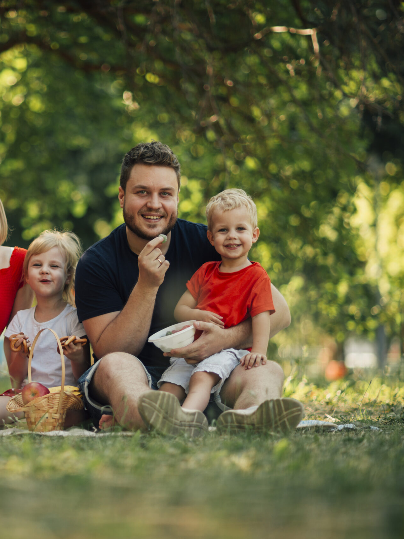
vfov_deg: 13.0
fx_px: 2365
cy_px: 270
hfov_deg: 9.7
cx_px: 62
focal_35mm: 152
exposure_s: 1/500
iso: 100
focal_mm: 105
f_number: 2
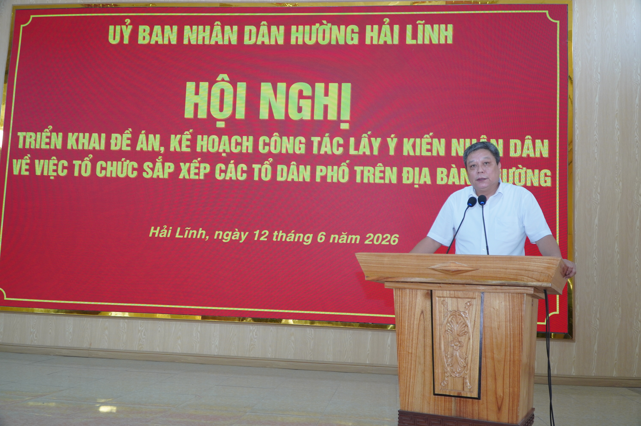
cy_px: 213
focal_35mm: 32
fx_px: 560
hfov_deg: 59.5
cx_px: 320
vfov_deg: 41.6
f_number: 4
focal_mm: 21
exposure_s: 1/160
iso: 640
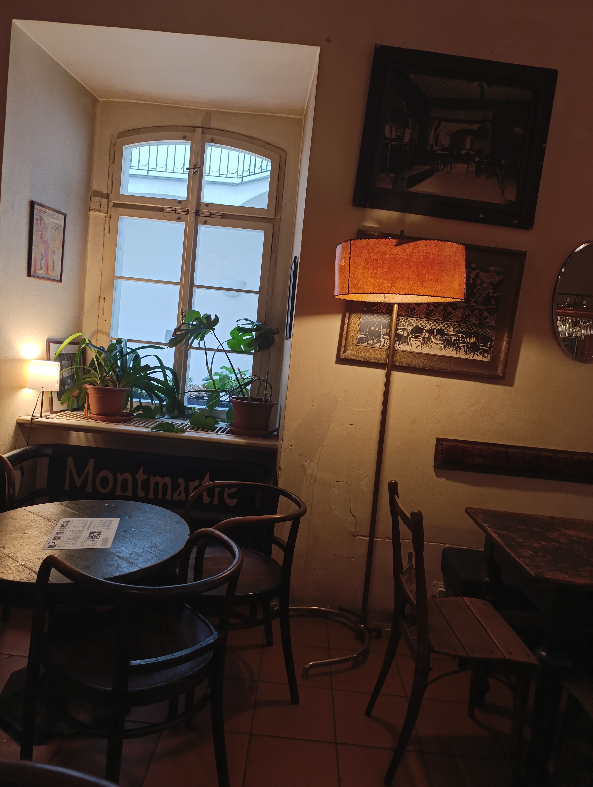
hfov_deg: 59.0
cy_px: 394
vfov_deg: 73.8
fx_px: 524
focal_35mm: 23
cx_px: 296
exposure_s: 1/100
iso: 400
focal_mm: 6.14
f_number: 1.6
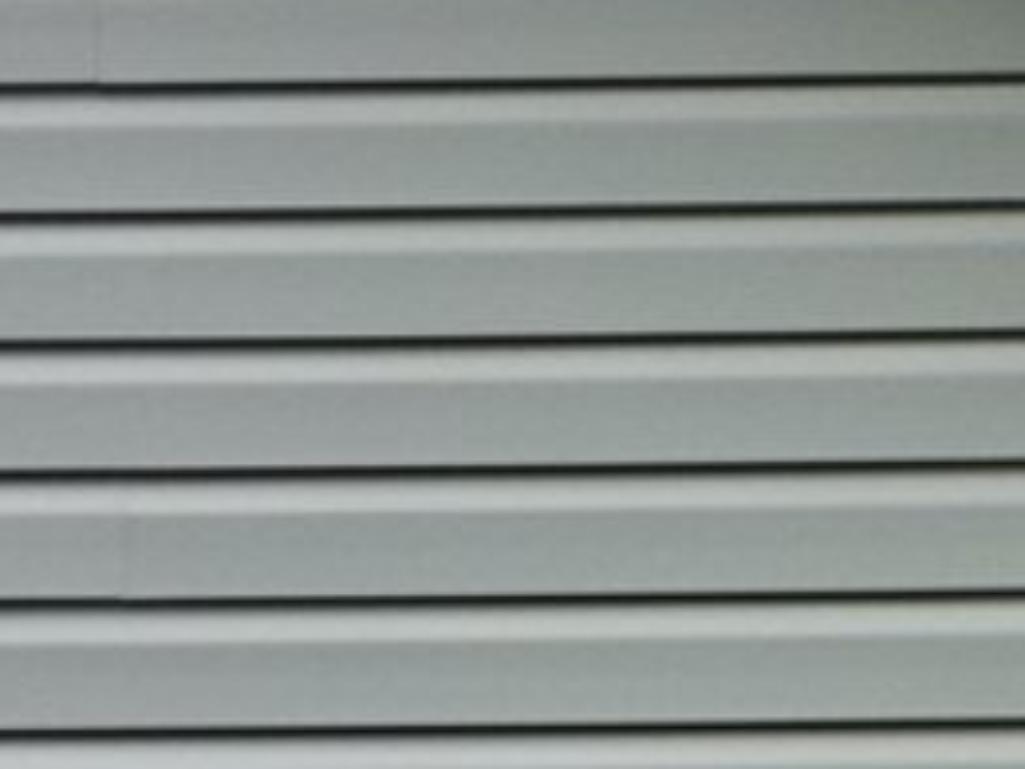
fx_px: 3139
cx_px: 2007
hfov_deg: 15.2
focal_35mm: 106
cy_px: 1226
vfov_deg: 13.0
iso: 149
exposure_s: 1/259
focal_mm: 6.4
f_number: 1.8
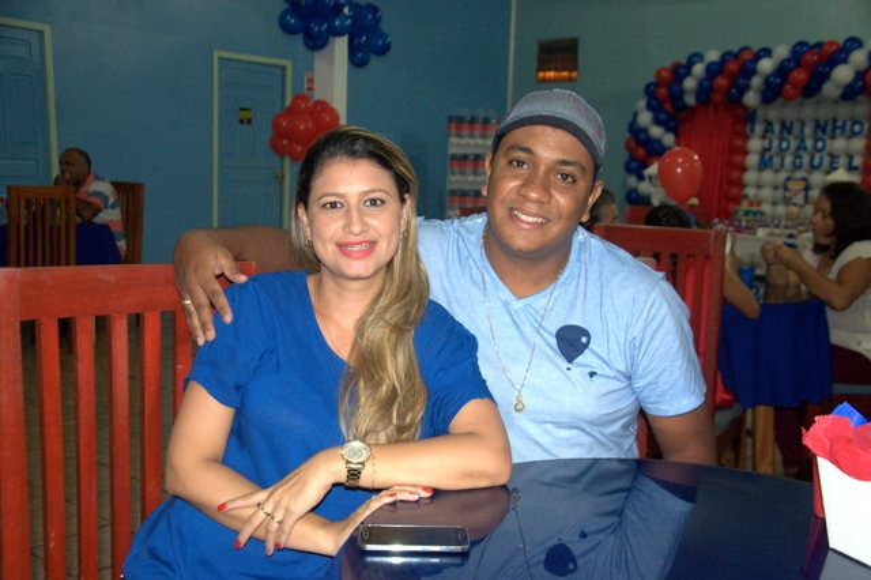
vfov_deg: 34.2
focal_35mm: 39
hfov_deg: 49.6
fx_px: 943
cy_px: 290
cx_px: 436
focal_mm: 26
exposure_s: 1/60
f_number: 4
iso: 800
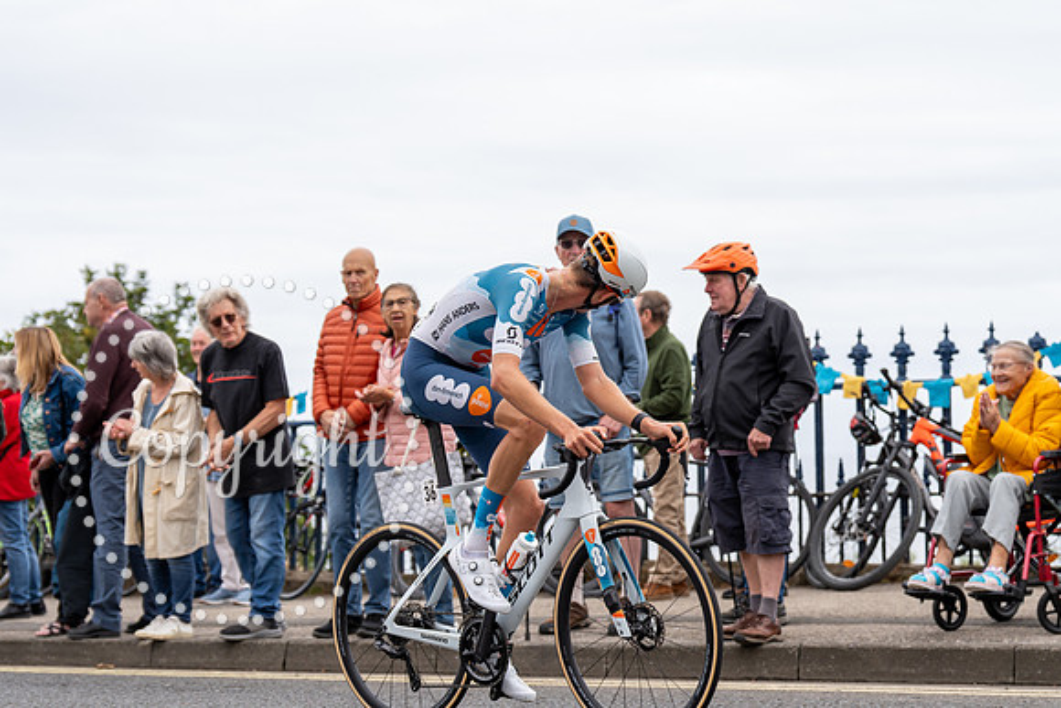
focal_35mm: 78
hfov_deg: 26.0
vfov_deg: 17.5
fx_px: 2299
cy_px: 354
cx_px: 530
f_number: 3.5
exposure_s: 1/1000
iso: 320
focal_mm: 78
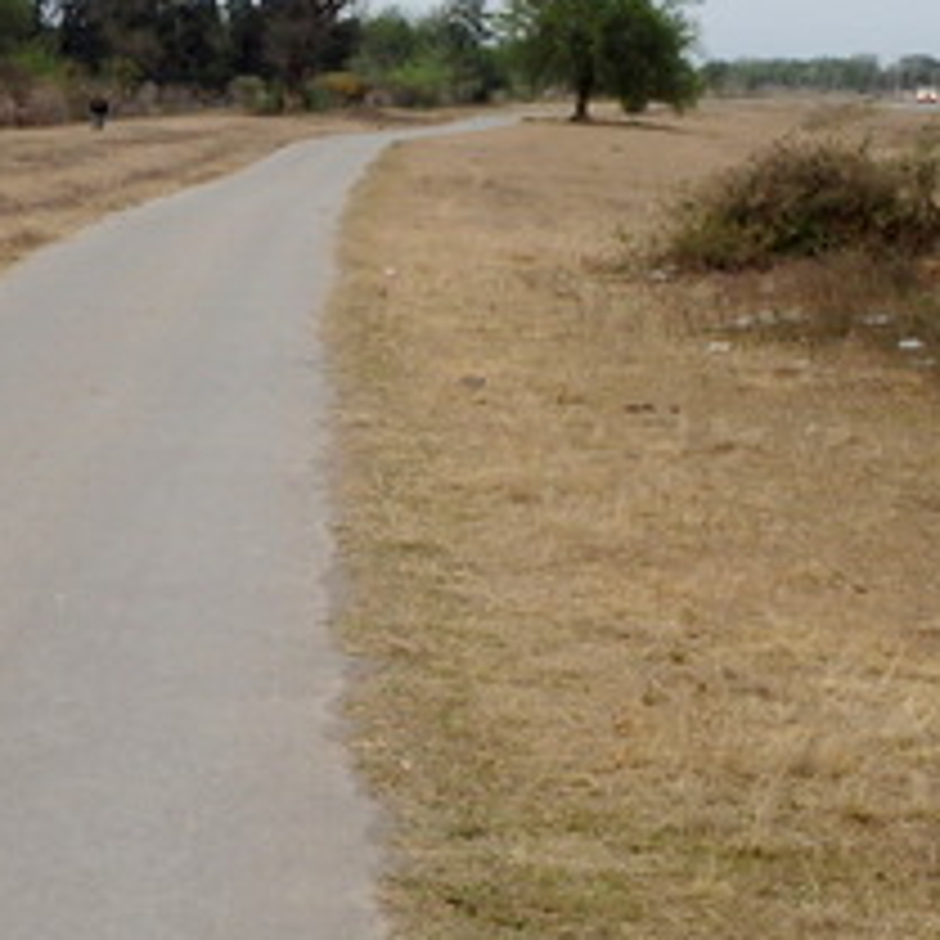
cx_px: 27
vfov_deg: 15.8
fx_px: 3379
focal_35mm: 110
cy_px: 322
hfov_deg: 15.6
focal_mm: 9.4
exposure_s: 1/200
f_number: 5
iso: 125
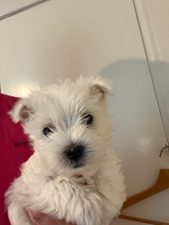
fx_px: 195
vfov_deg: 60.0
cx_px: 84
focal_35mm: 30
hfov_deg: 46.8
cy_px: 112
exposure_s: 1/30
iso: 640
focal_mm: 2.71
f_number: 1.9
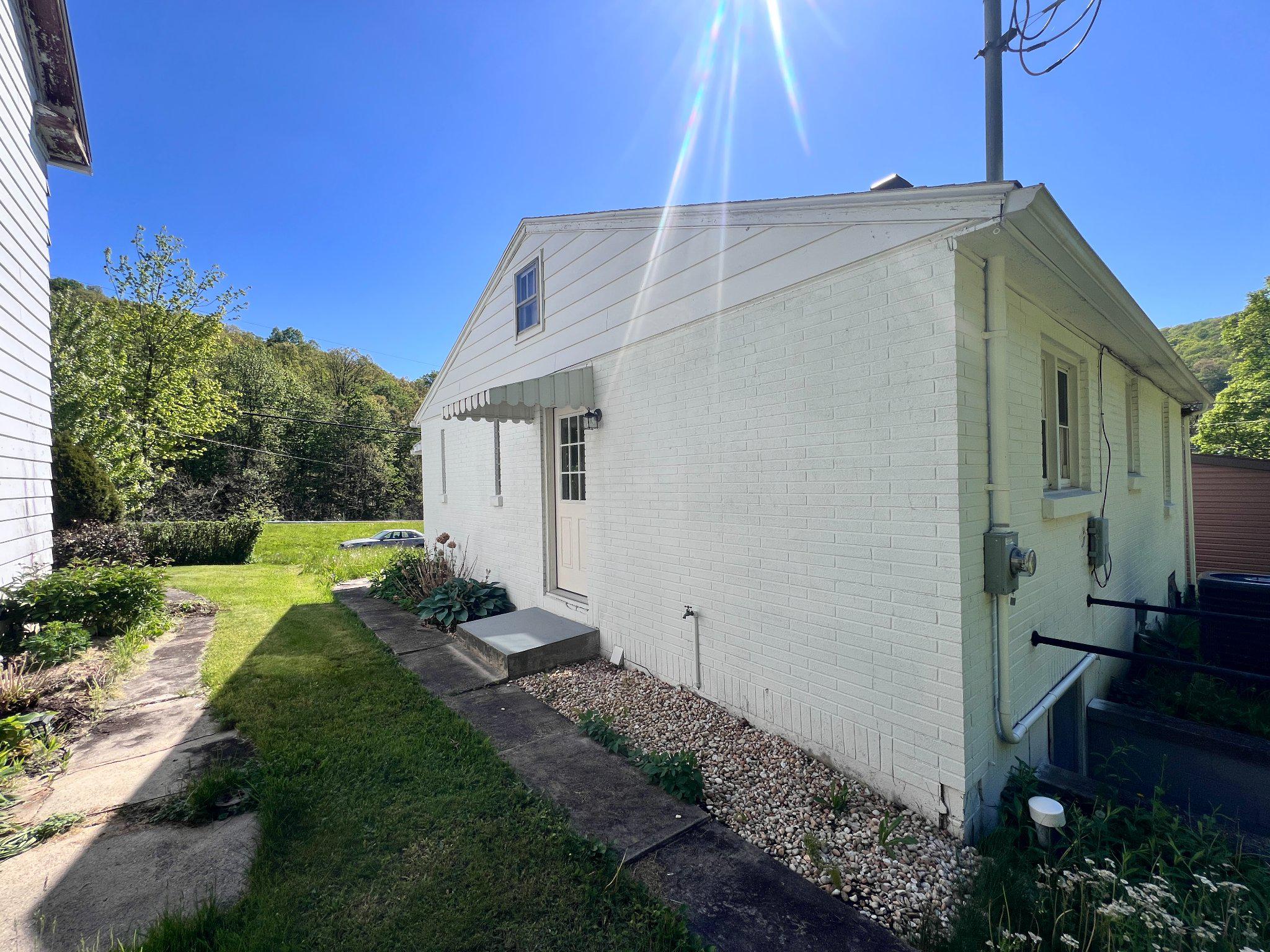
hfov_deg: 106.2
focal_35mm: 13
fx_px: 477
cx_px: 635
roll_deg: +1.2
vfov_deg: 89.9
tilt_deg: -0.5
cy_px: 476
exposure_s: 1/1410
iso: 32
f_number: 1.8
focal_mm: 1.57
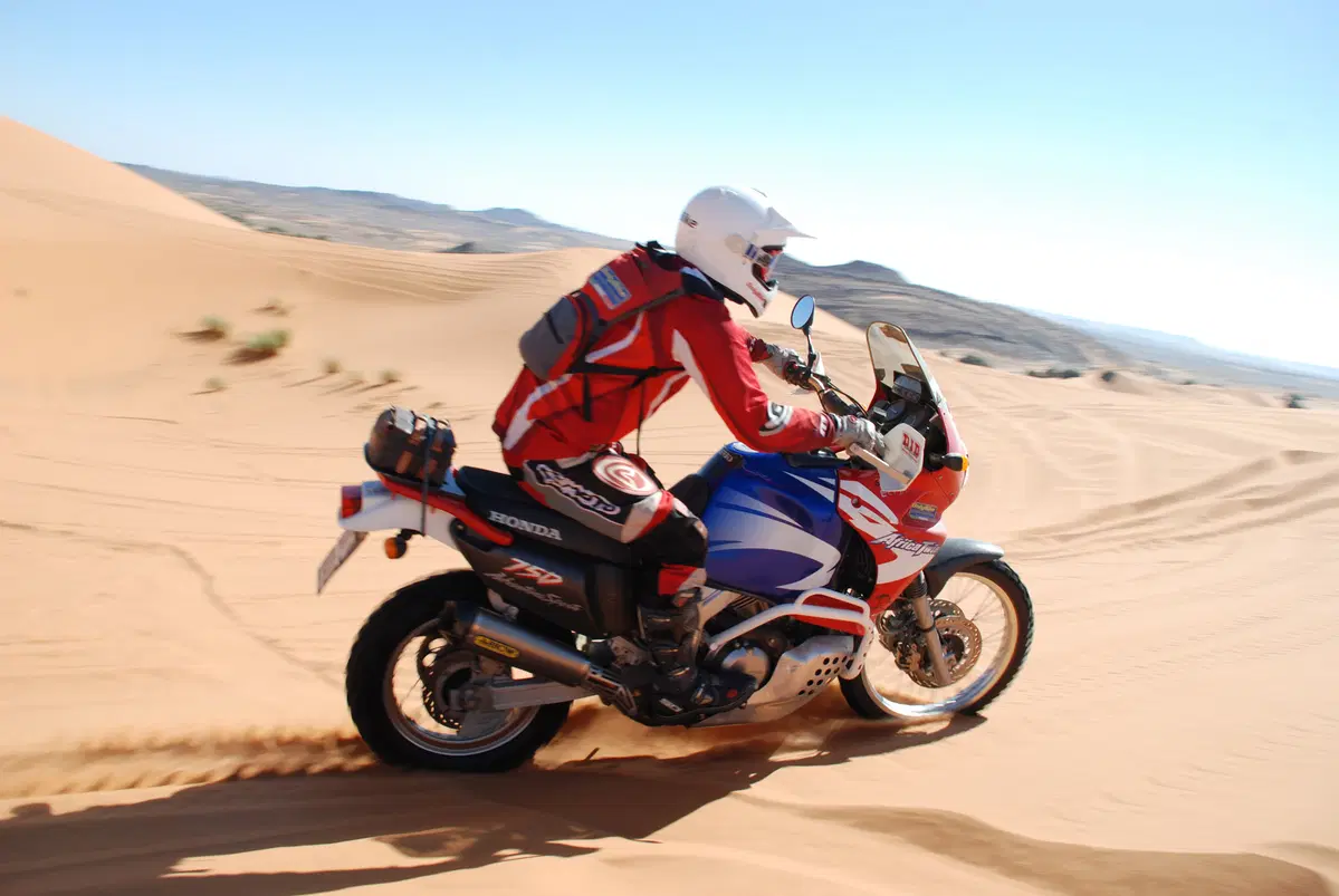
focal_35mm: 27
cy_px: 448
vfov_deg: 48.1
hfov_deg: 67.3
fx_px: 1006
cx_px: 670
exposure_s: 1/200
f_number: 7.1
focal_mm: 18
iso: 100
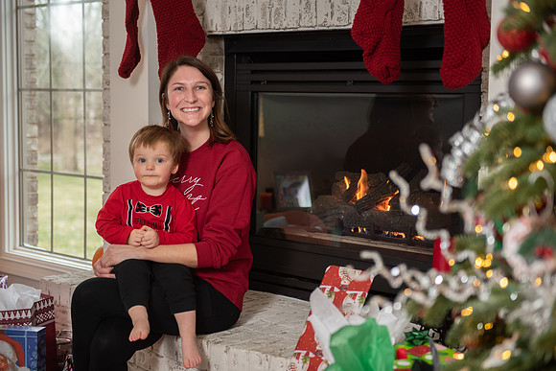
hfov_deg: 31.3
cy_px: 186
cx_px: 278
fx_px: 992
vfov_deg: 21.2
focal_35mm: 64
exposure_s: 1/200
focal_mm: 62
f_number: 2.8
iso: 500
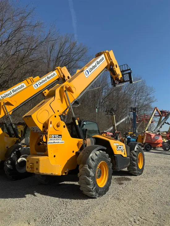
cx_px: 85
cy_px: 113
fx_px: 157
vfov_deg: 71.6
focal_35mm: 24
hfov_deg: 56.8
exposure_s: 1/6410
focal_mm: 6.76
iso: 80
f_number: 1.78
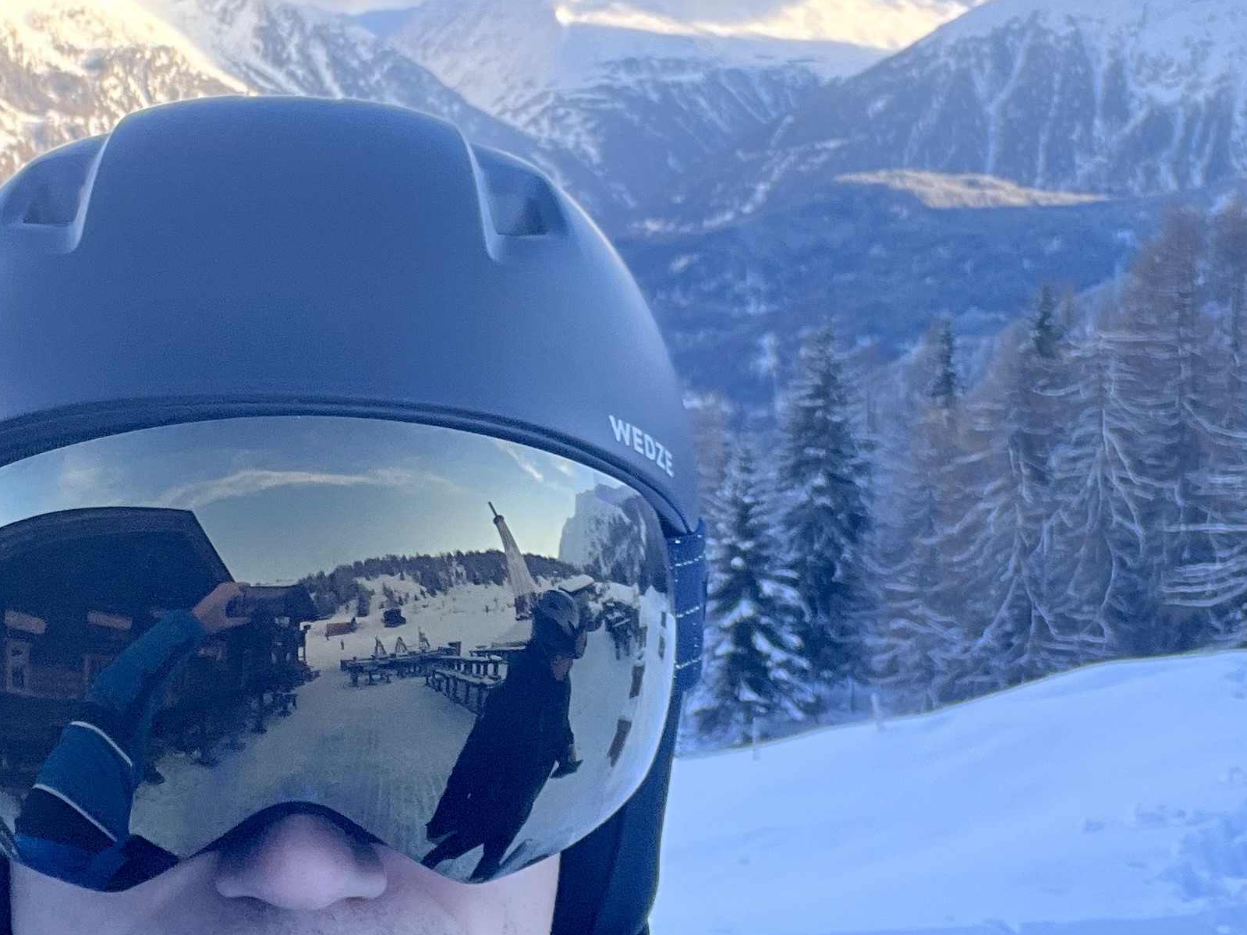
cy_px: 367
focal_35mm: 58
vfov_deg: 25.2
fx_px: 2089
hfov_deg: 33.1
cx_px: 494
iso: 40
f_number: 2.2
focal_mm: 2.71
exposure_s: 1/159
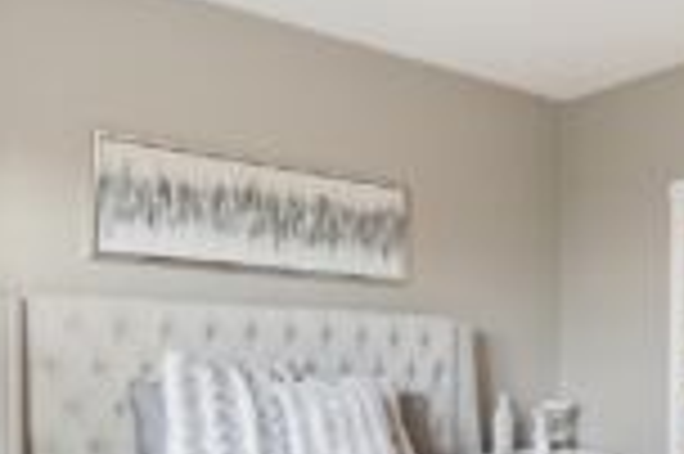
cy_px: 369
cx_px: 495
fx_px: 797
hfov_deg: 45.2
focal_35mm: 42
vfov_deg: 31.0
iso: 320
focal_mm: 16
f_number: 9
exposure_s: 1/50
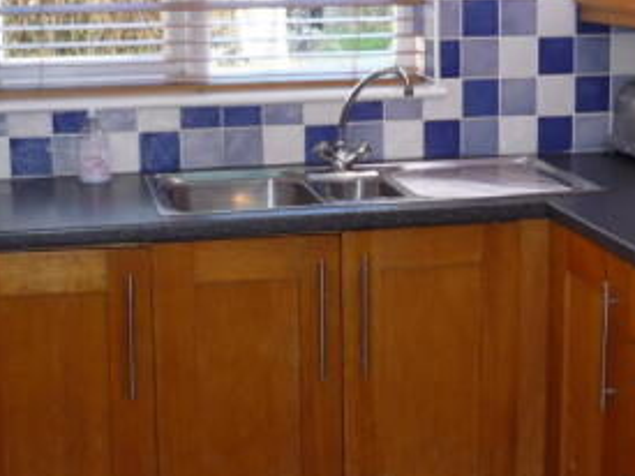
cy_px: 184
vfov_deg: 21.0
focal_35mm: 70
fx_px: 1284
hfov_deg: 27.7
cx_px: 368
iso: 100
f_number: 2.8
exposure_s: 1/40
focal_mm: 5.5
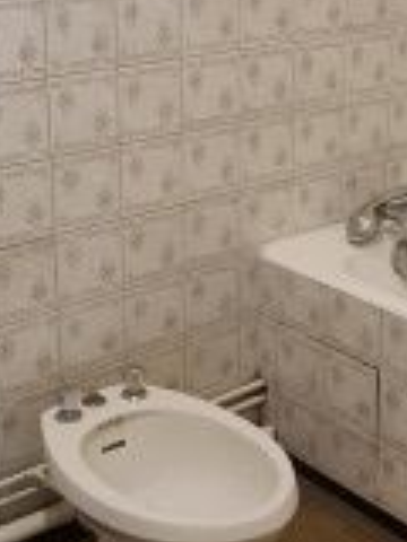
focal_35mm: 65
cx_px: 241
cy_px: 163
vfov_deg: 29.5
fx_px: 1019
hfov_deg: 22.6
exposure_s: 1/50
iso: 400
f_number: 2.2
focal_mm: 2.2
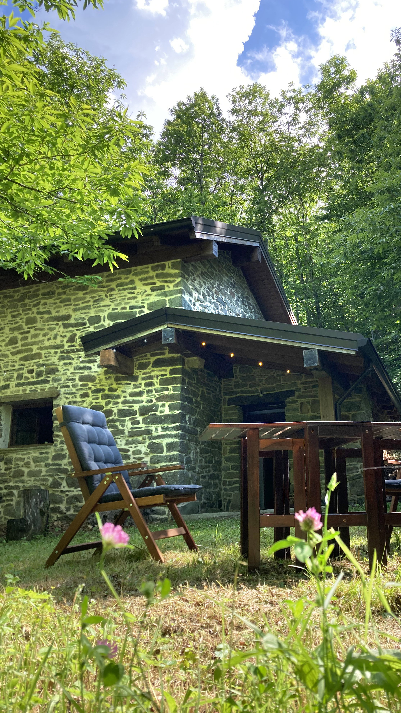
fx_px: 586
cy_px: 355
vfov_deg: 62.6
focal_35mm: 31
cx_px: 263
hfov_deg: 37.4
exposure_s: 1/407
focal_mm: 3.99
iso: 20
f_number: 1.8
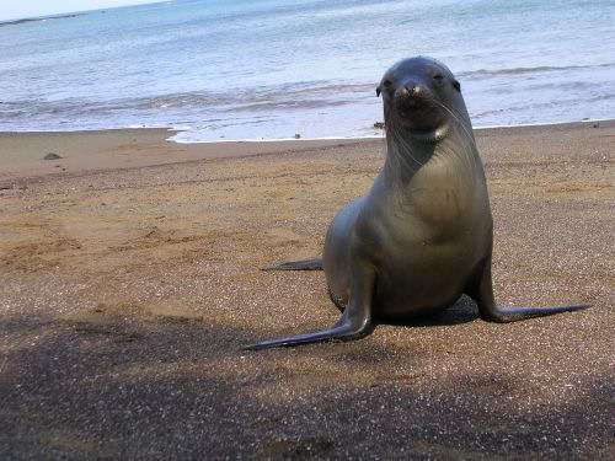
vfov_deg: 19.4
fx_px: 1350
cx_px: 308
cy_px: 230
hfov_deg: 25.7
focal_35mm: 76
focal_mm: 11.5
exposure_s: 1/327
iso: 50
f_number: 3.9
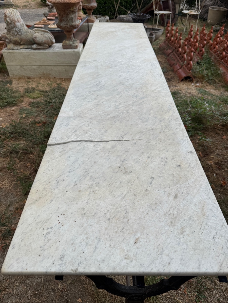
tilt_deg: -40.6
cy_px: 152
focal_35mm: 24
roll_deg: -0.5
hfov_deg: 56.8
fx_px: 211
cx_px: 114
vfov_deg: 71.6
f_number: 1.78
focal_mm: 6.76
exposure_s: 1/1721
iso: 80
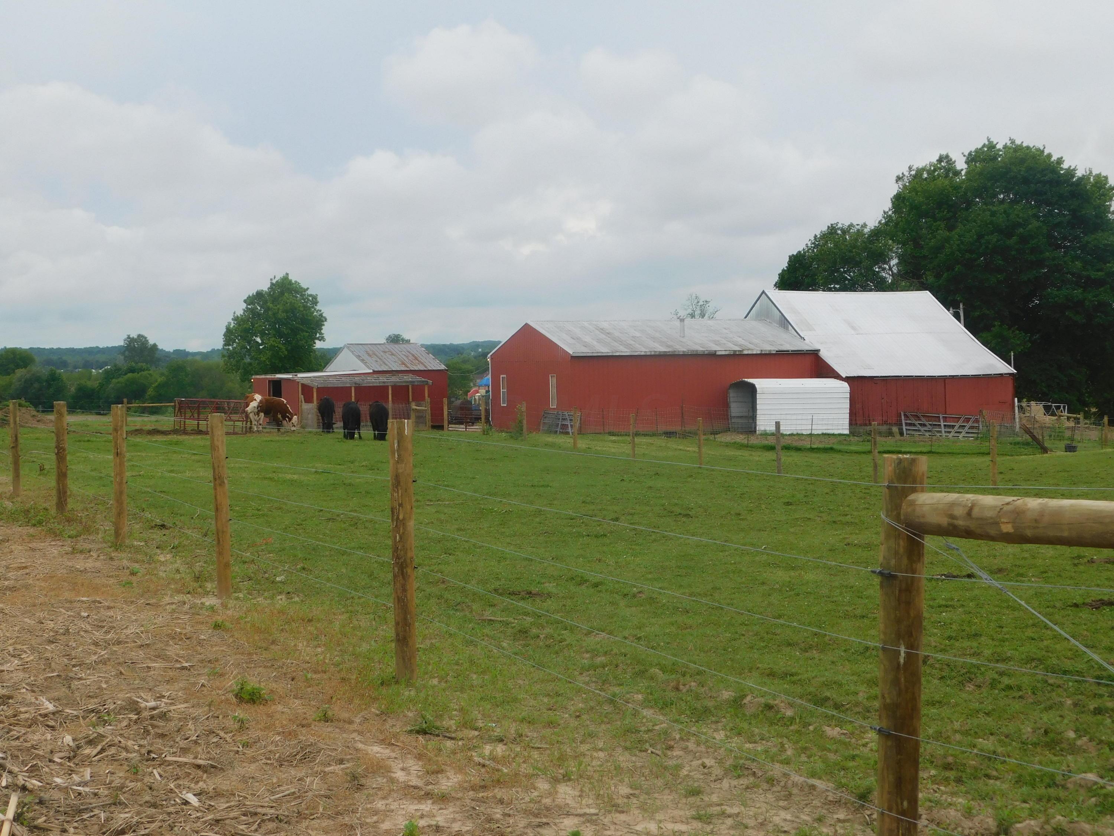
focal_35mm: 59
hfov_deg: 32.7
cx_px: 557
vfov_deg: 24.8
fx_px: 1899
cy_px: 418
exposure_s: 1/800
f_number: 4
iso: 125
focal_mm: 10.4
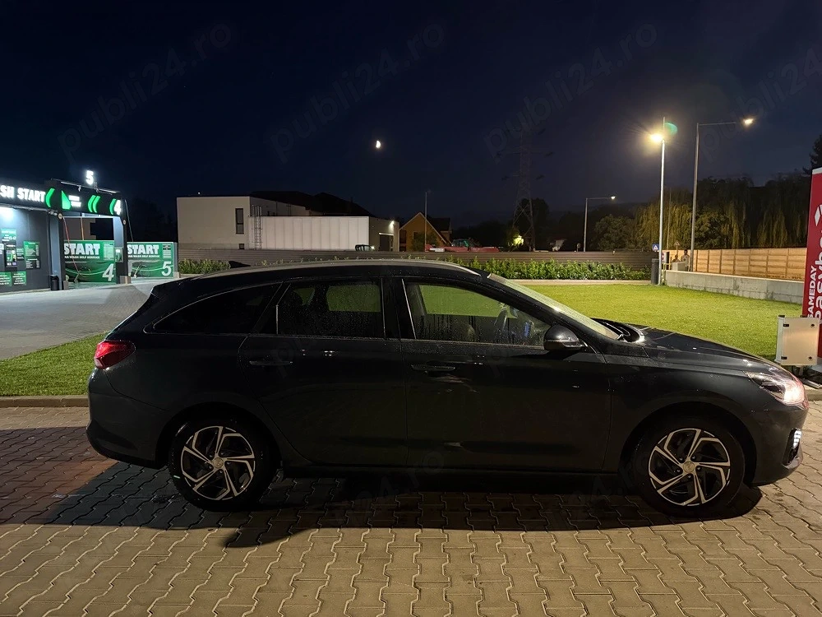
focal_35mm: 24
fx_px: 570
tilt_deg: -6.4
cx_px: 411
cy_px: 308
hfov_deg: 71.6
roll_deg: -0.4
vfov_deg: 56.8
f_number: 1.78
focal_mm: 6.76
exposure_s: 1/25
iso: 1600
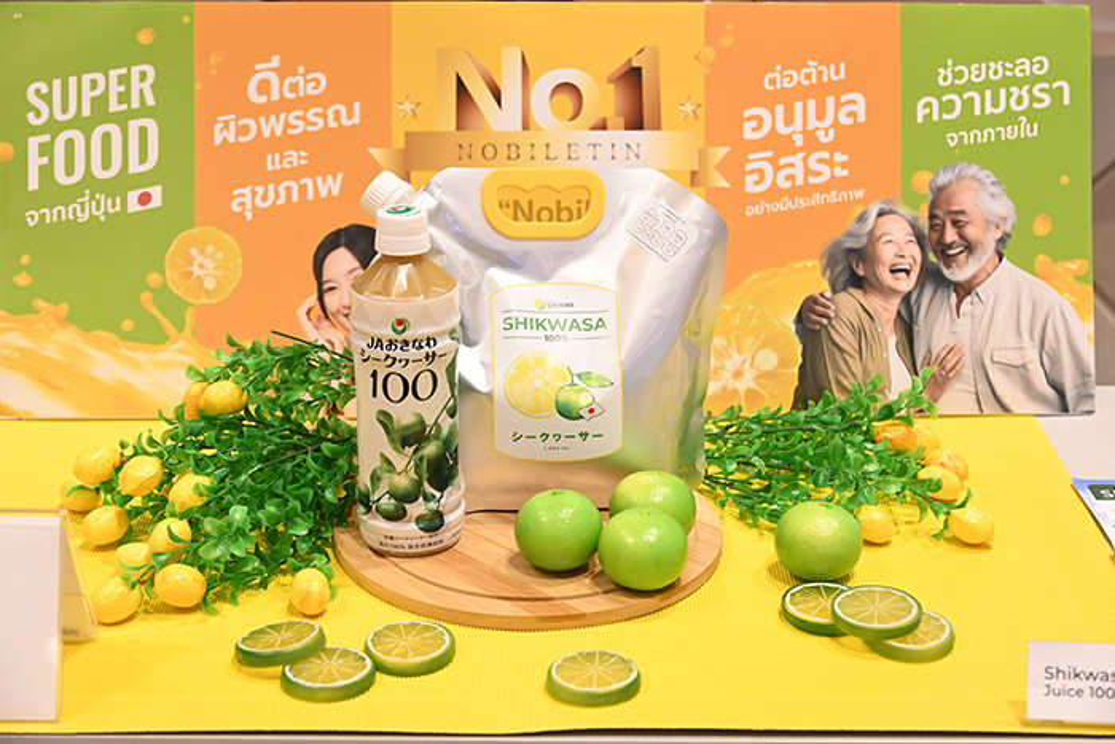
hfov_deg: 33.4
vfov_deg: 22.6
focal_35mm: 60
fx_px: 1859
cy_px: 372
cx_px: 558
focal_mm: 40
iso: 1600
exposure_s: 1/160
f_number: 4
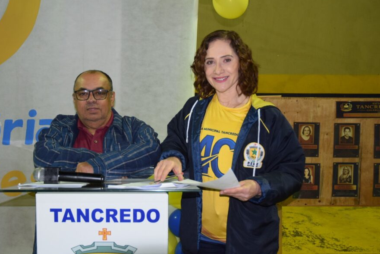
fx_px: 460
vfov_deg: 30.8
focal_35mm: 44
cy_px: 116
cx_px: 163
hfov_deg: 44.7
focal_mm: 25
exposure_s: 1/60
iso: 800
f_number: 3.8
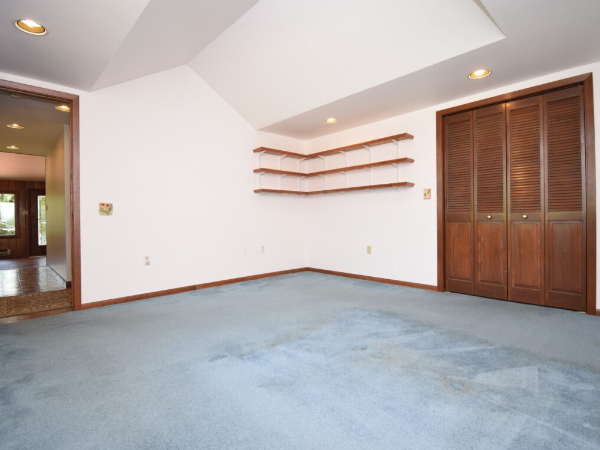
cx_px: 288
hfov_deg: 91.0
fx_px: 295
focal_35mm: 17
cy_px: 220
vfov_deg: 74.7
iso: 400
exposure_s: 1/60
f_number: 4.5
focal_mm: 10
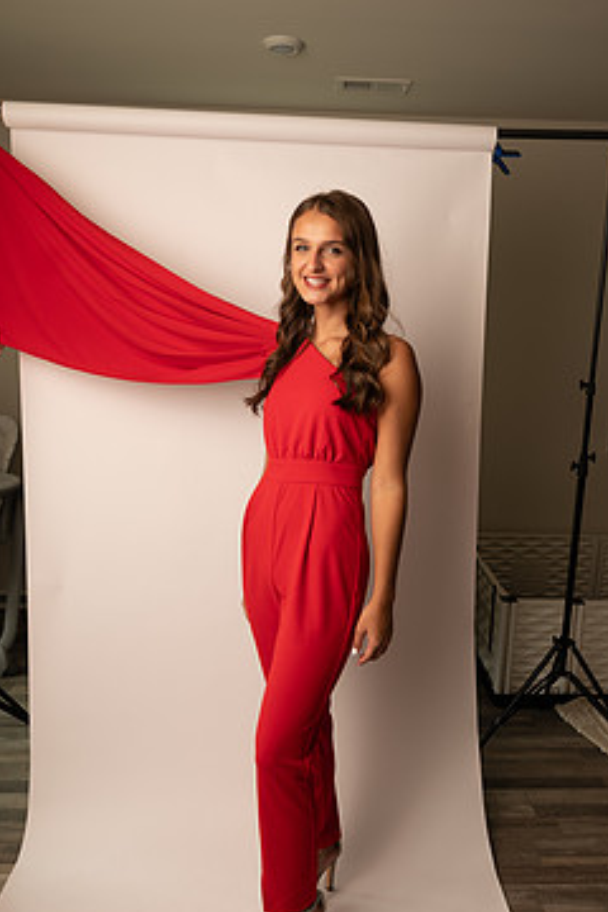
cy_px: 527
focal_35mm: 30
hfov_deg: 43.6
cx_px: 334
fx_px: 760
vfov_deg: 61.6
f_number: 3.2
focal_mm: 24
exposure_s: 1/160
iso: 100
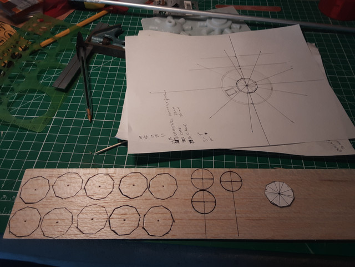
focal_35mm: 27
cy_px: 134
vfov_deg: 51.4
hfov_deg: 65.3
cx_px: 178
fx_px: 277
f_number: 1.9
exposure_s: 1/60
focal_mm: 2.91
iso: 64
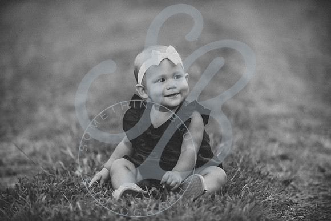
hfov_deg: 10.3
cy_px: 110
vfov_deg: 6.9
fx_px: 1839
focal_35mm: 200
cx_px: 166
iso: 100
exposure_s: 1/250
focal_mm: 200
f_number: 2.8
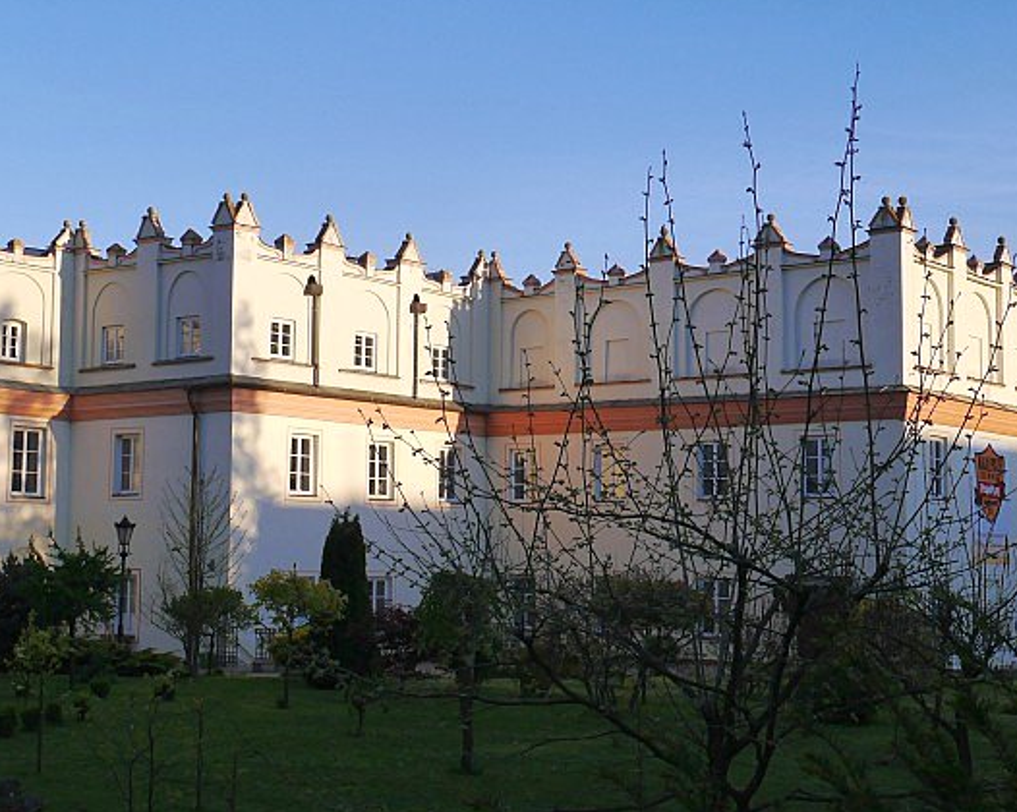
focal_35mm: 57
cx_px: 478
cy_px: 389
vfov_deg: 26.6
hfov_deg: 33.0
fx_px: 1714
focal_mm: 18
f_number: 7.1
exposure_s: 1/250
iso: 160
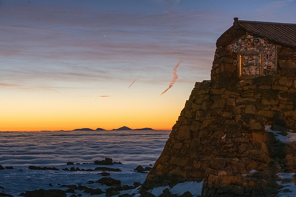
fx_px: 863
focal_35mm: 105
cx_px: 148
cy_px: 98
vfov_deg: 13.0
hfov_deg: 19.5
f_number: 14
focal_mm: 105
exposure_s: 25
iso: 3200
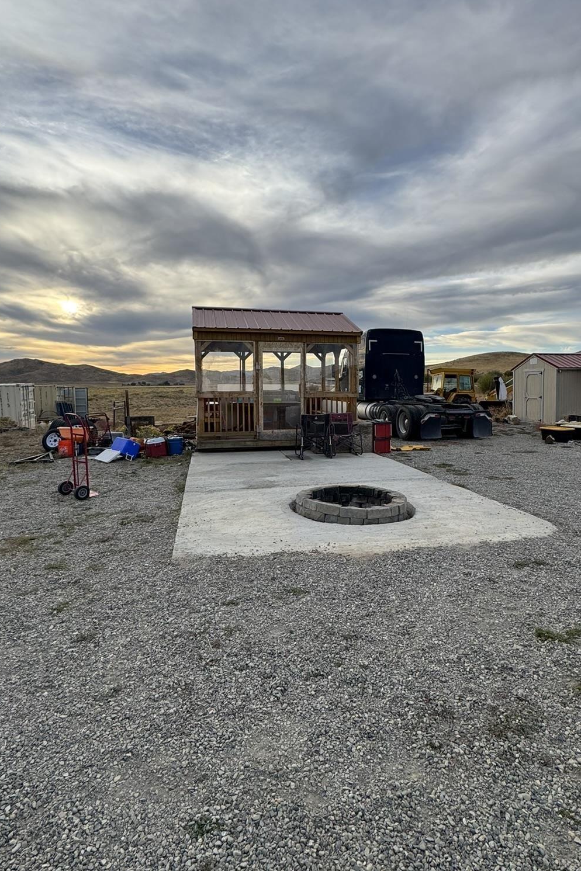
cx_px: 310
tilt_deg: -3.9
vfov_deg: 83.9
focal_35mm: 20
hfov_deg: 61.9
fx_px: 484
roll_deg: -0.4
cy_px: 415
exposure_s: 1/879
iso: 40
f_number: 2.2
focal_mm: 2.22
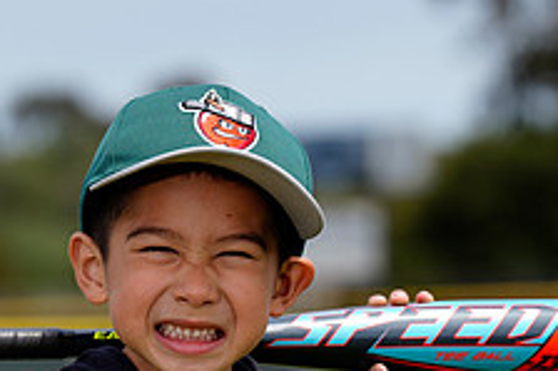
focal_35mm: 337
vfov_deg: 4.1
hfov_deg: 6.1
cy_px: 449
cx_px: 164
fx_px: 5220
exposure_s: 1/320
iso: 50
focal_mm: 130
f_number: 4.5
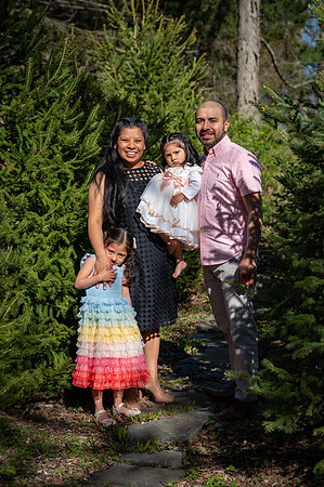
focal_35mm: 75
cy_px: 244
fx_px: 1015
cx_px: 162
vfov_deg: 27.0
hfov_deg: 18.1
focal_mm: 75
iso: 400
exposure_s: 1/3200
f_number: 4.5
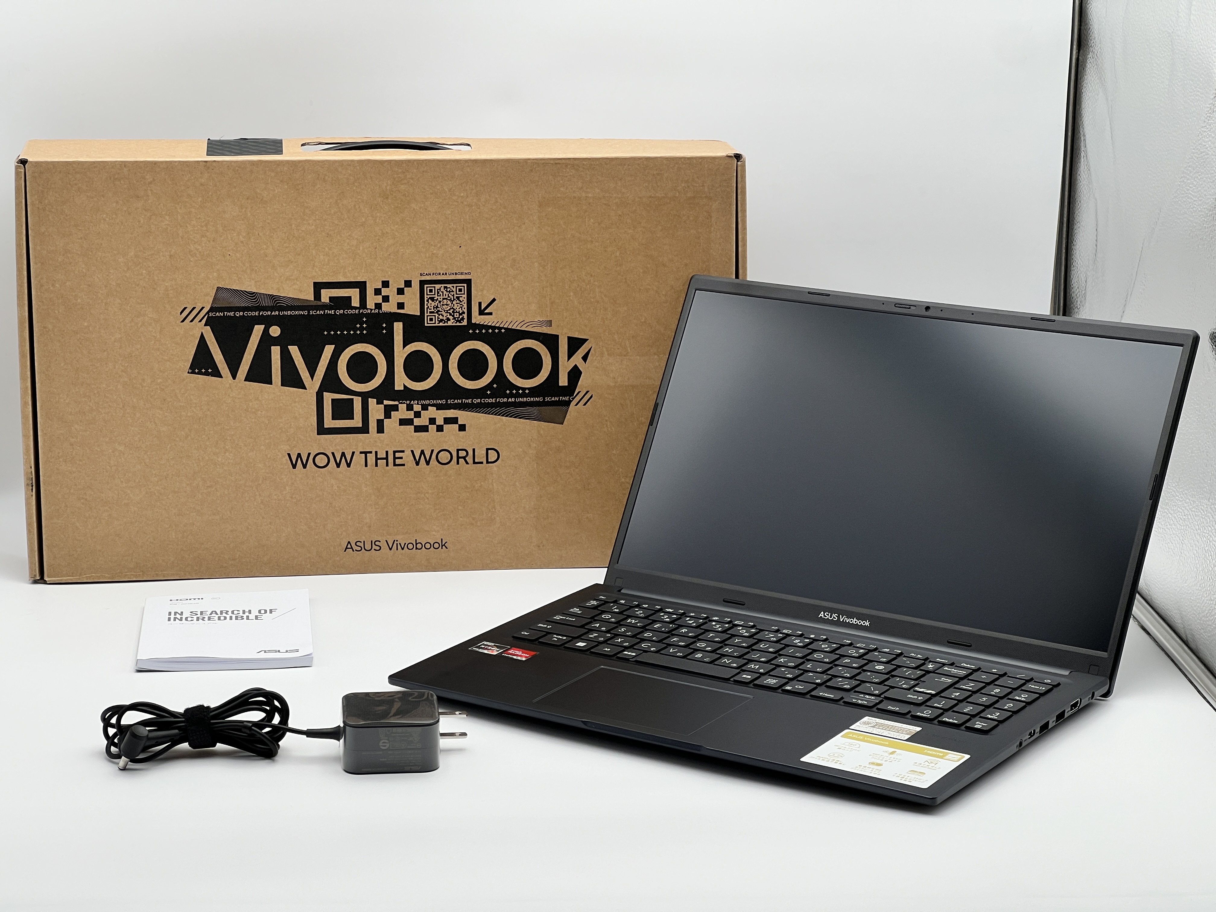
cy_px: 456
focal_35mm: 77
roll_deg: -0.2
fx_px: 2705
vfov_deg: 19.1
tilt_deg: -12.9
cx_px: 608
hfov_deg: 25.3
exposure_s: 1/99
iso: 32
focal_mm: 9
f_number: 2.8
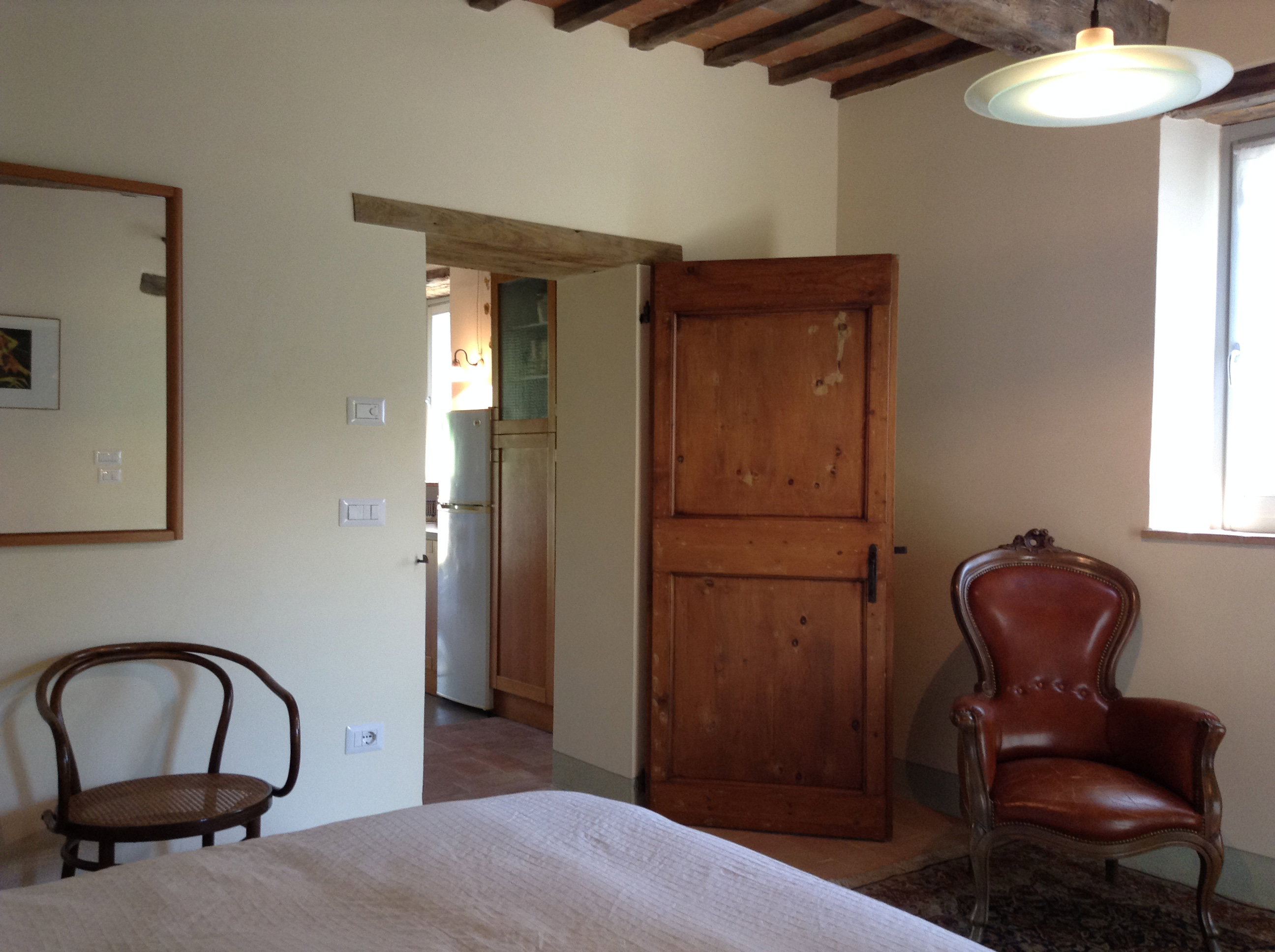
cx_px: 638
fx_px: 1214
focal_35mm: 33
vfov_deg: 42.8
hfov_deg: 55.4
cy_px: 476
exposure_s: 1/25
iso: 50
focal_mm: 3.3
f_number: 2.4
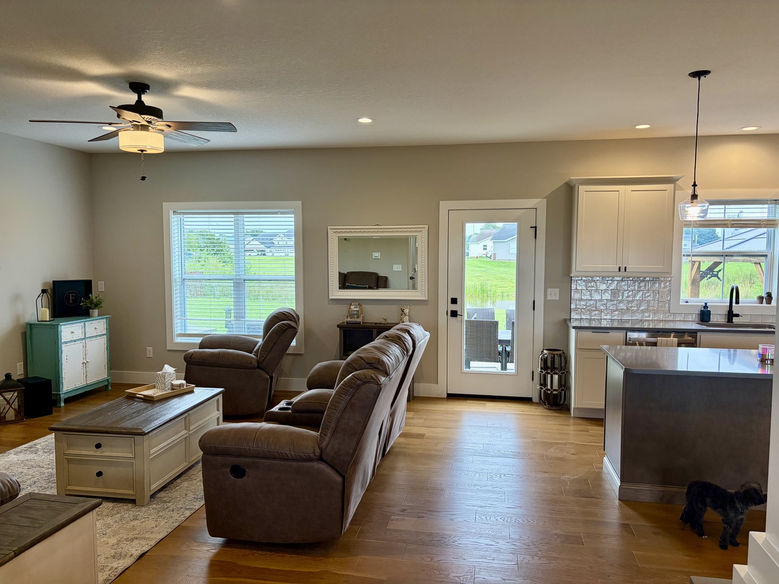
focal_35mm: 26
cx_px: 390
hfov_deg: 67.3
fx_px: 585
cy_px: 292
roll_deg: -0.2
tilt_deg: -3.5
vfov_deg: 53.1
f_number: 1.6
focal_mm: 5.96
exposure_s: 1/191
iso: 125
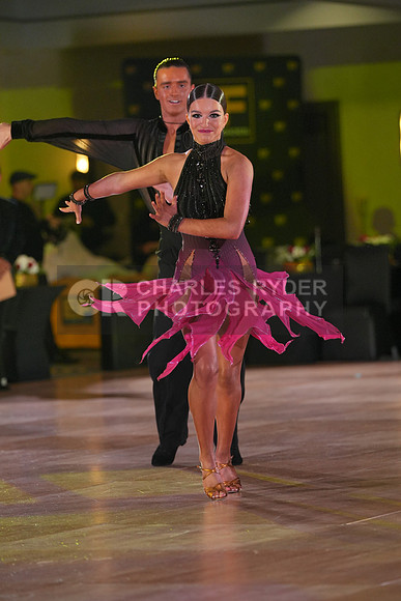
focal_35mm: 200
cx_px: 200
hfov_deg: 6.9
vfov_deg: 10.3
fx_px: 3339
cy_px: 300
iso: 2000
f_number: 4
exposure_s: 1/500
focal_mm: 200
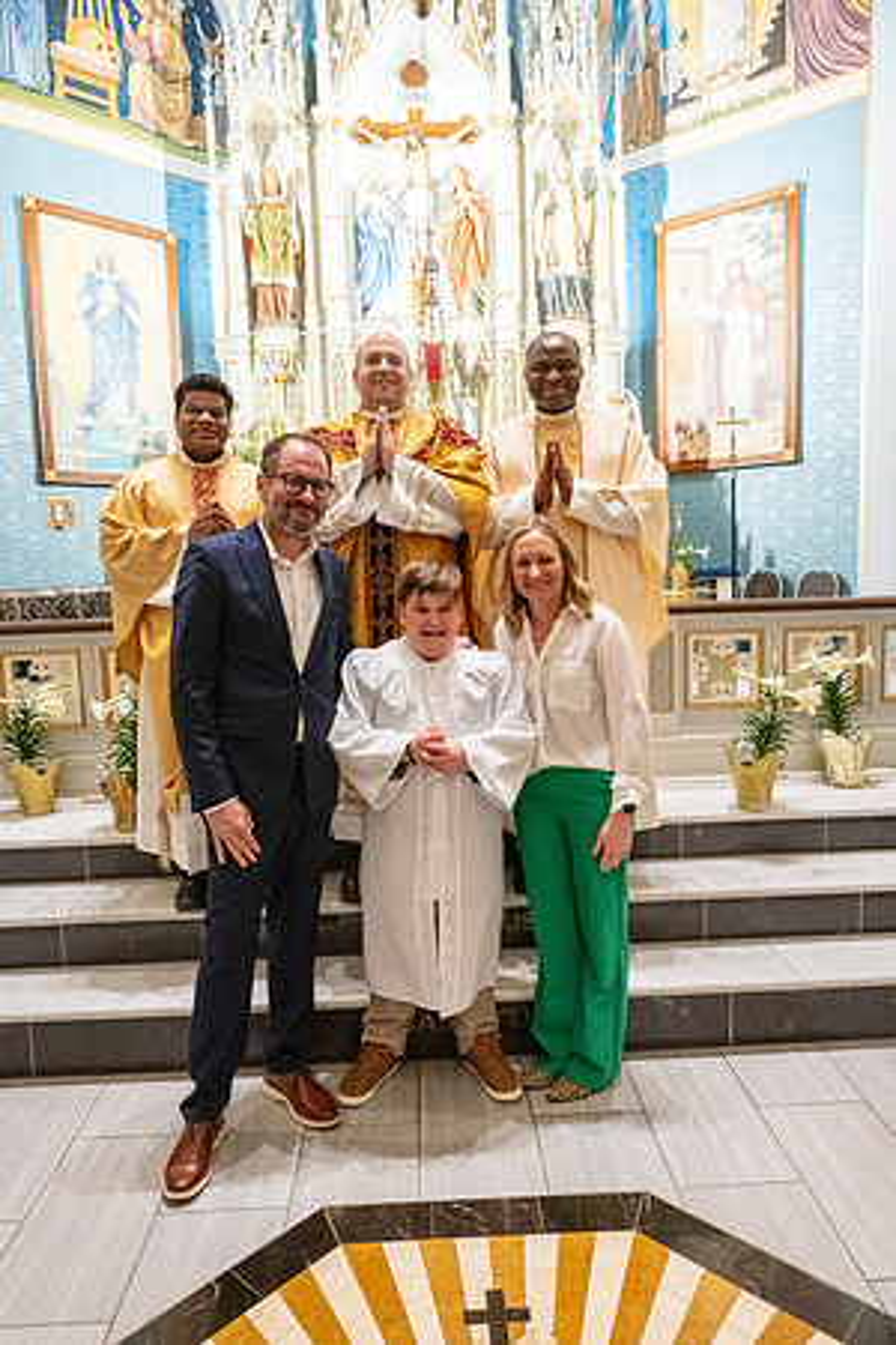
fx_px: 915
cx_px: 448
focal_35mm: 24
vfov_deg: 72.6
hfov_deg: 52.2
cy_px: 672
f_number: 8
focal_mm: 24.5
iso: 5000
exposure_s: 1/60
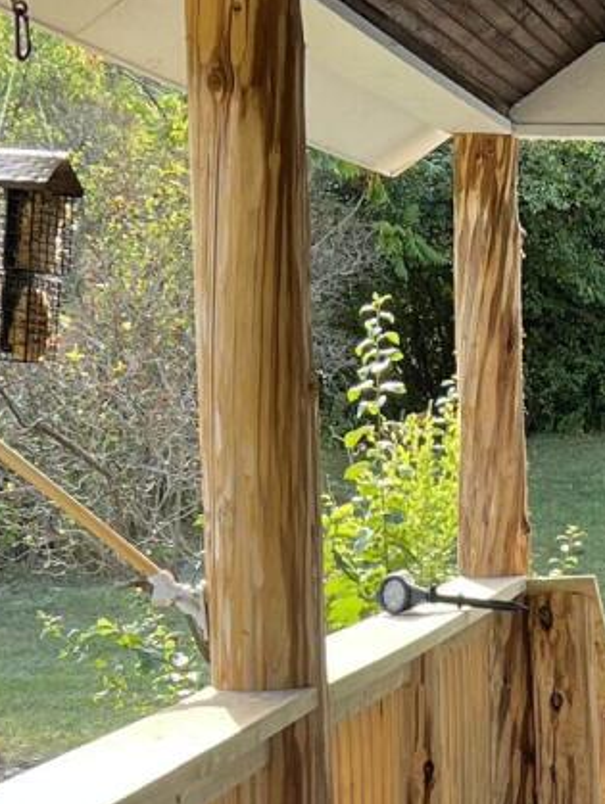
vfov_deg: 15.5
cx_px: 830
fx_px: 2885
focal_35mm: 124
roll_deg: -0.8
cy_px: 860
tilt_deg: -9.4
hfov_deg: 11.6
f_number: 1.5
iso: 50
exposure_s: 1/294
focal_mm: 5.7
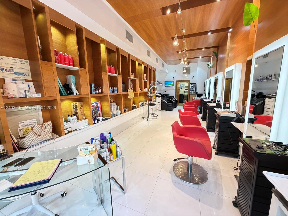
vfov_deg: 85.7
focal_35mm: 14
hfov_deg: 102.1
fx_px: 116
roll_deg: +1.4
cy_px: 108
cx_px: 144
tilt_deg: -8.7
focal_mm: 2.22
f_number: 2.2
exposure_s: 1/60
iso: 500
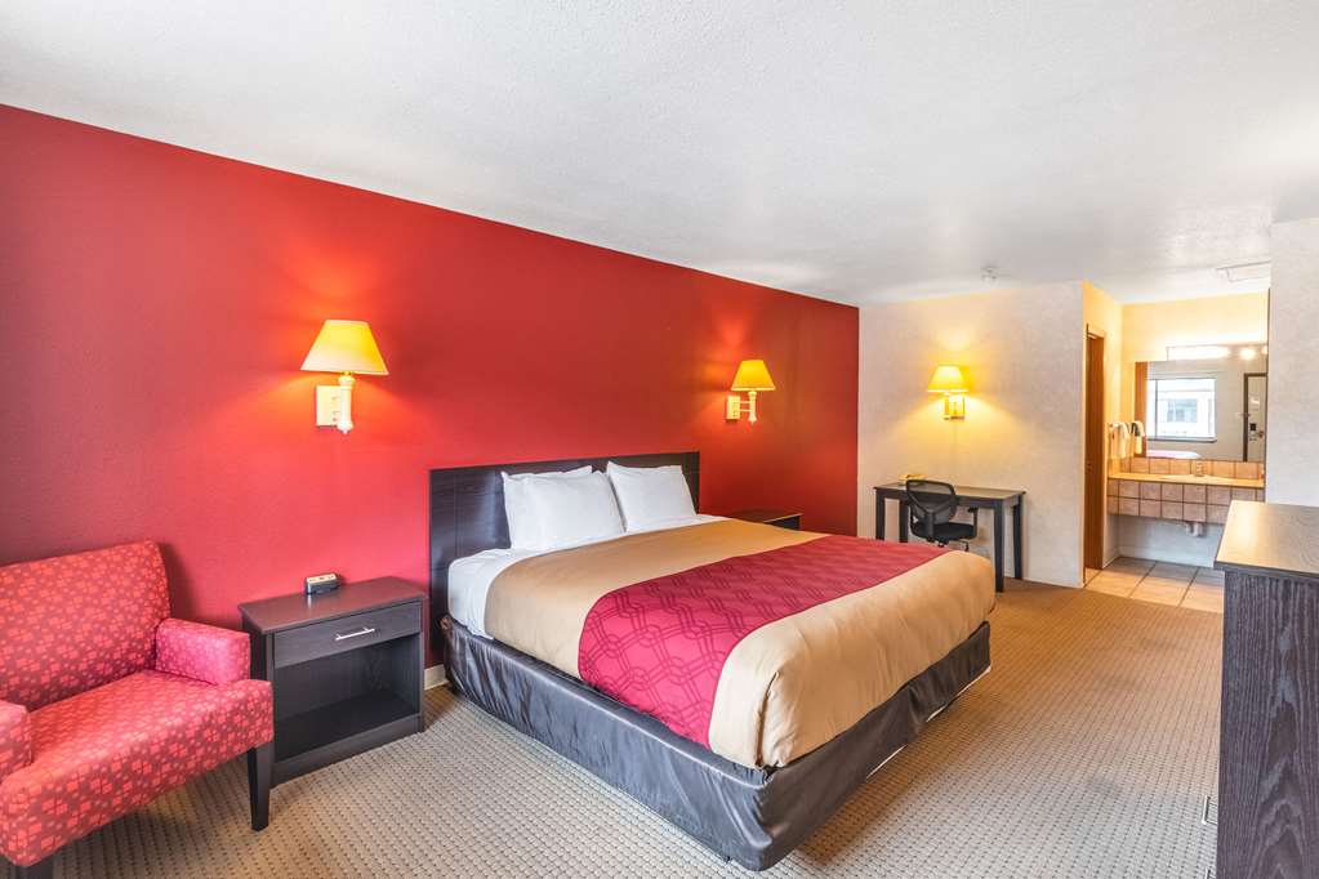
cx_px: 660
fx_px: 550
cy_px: 440
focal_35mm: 15
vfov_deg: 77.3
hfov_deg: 100.4
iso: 1000
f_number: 8
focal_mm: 10
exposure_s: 1/60
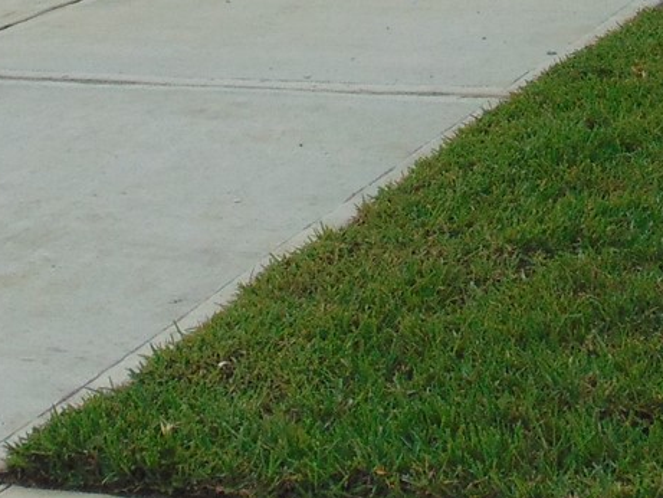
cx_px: 165
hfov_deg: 17.6
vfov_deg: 12.9
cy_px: -173
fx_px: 2127
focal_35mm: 111
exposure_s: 1/250
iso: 80
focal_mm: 4.5
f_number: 7.7
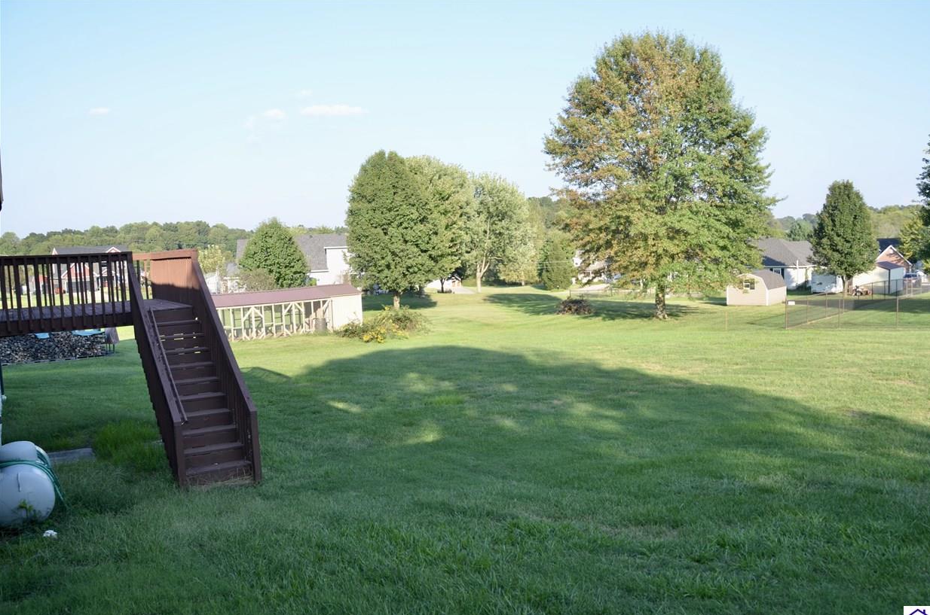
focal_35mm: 28
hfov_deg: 65.6
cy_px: 317
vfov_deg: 46.2
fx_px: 722
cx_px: 482
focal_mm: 18
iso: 200
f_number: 7.1
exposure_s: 1/200
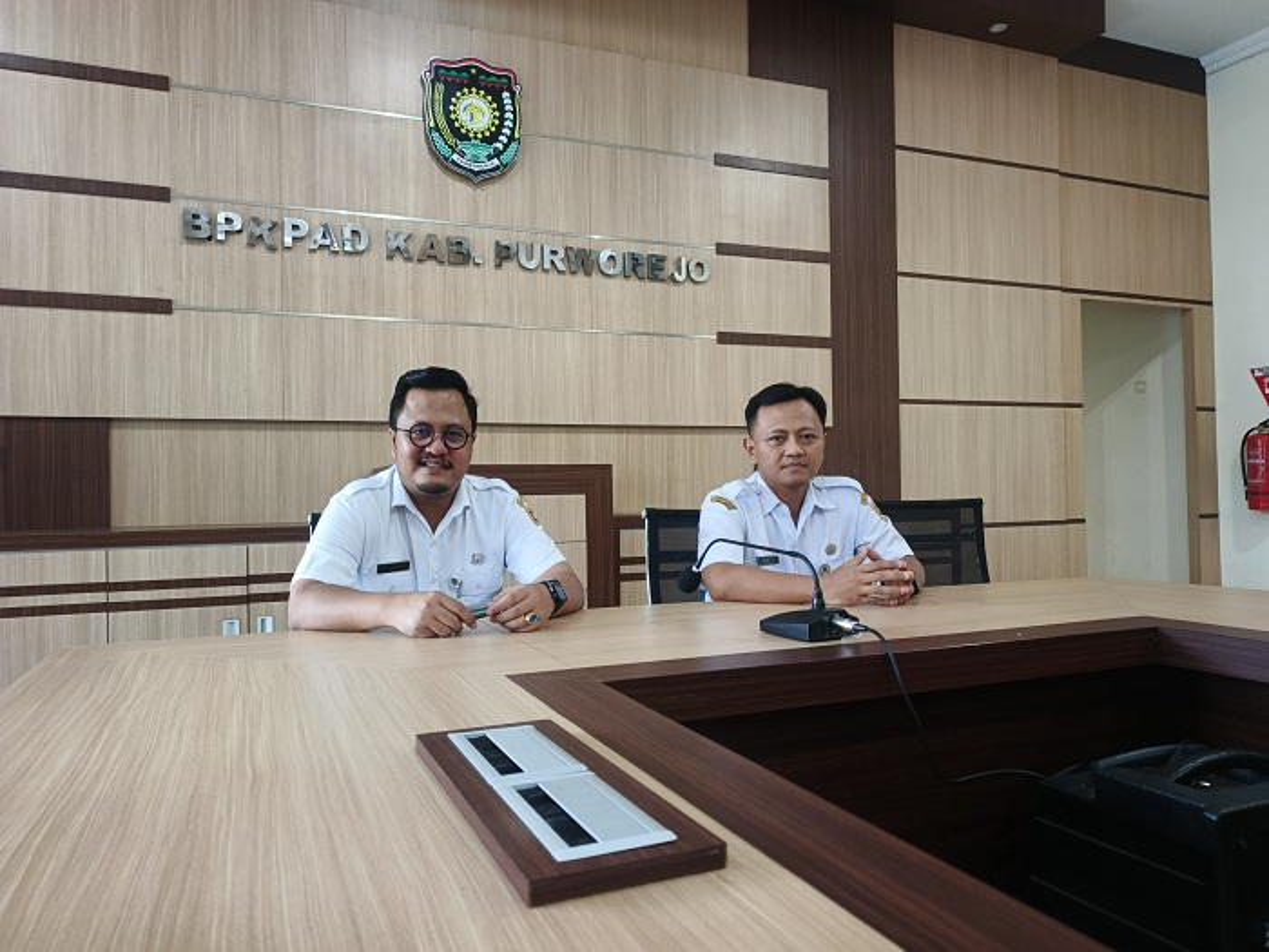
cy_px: 476
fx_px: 843
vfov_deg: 58.9
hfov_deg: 73.9
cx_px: 634
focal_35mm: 23
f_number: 1.8
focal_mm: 5.89
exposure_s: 1/25
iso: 4580
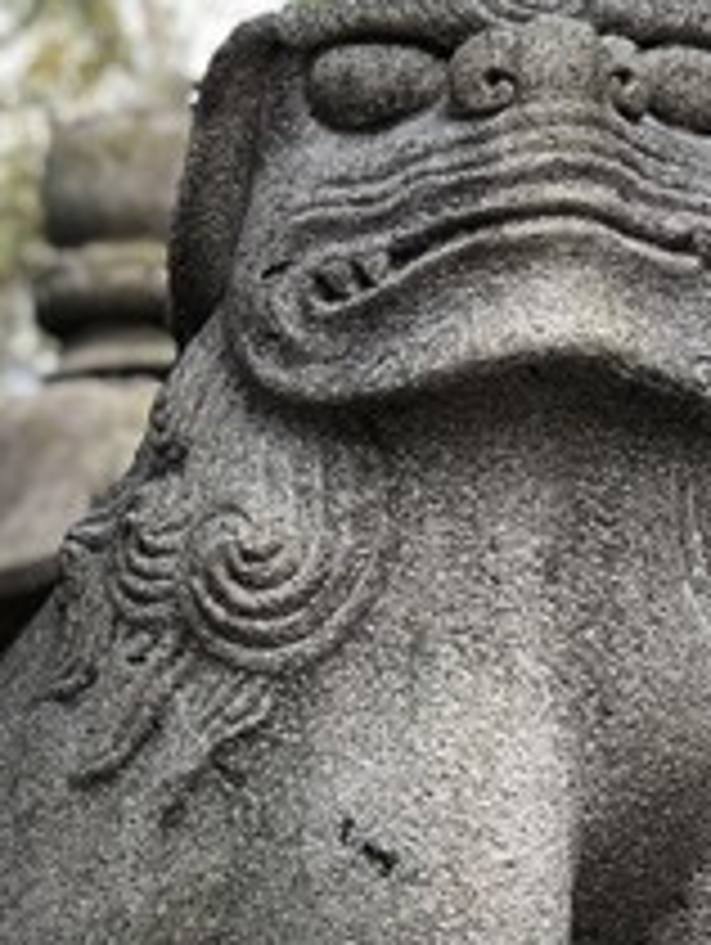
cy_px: 716
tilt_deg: +5.1
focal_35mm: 122
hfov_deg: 12.2
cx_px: 320
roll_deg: +0.7
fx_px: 3334
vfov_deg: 16.0
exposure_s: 1/40
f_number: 2.8
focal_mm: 6.6
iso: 20
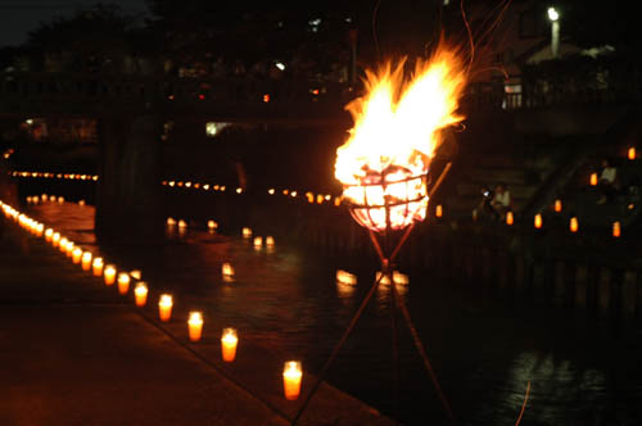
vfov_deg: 19.7
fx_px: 1229
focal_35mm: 69
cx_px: 321
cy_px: 213
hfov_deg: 29.3
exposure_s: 1
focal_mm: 46
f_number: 4.5
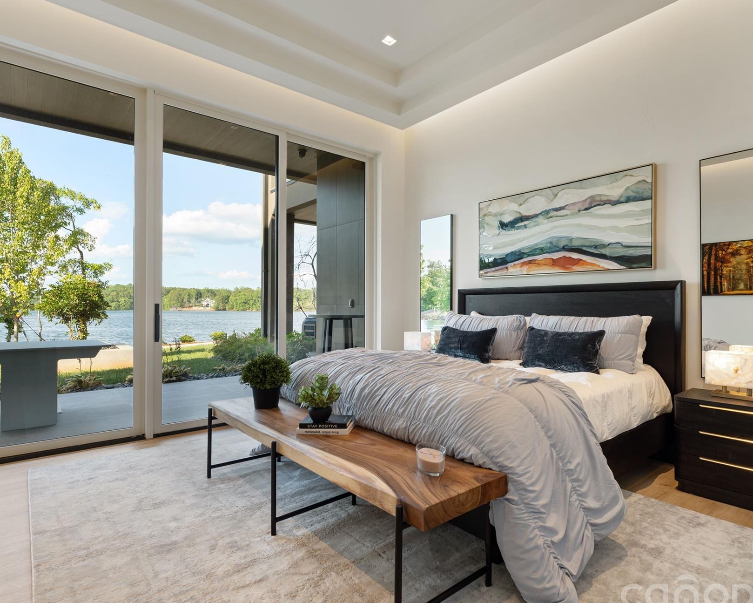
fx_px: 426
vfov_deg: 70.5
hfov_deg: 82.5
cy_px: 314
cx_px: 424
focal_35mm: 19
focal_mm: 16.1
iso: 160
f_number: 9
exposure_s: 1/5
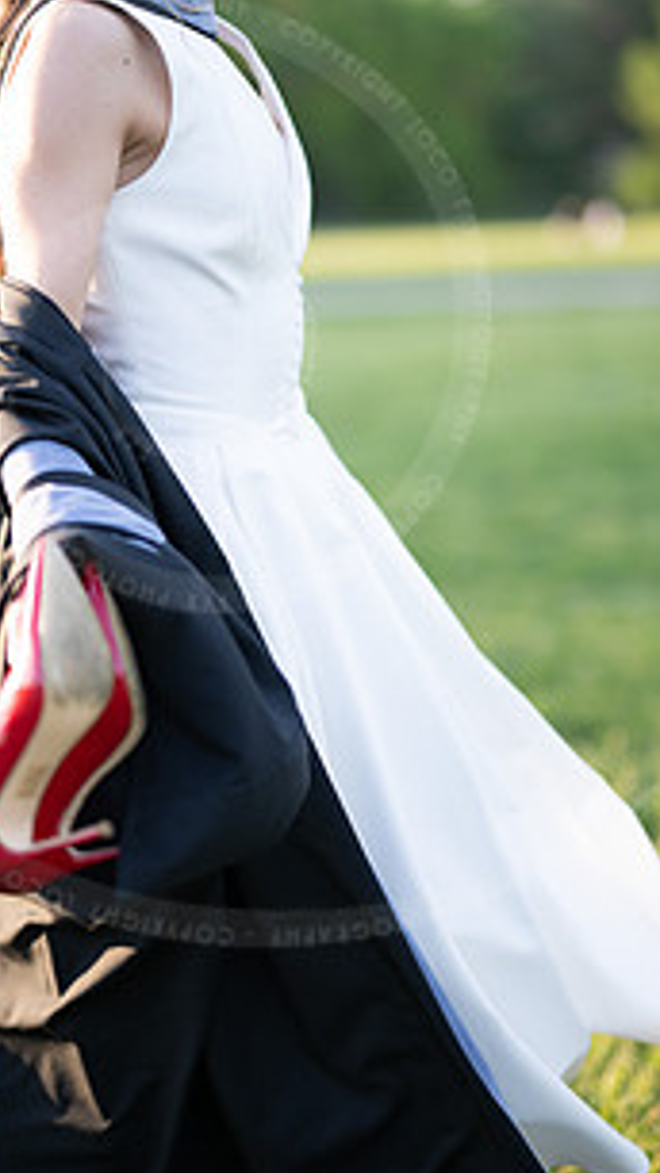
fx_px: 2397
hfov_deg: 15.6
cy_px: 448
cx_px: 226
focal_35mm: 77
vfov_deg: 27.4
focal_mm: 50
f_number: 1.3
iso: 200
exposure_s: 1/1250
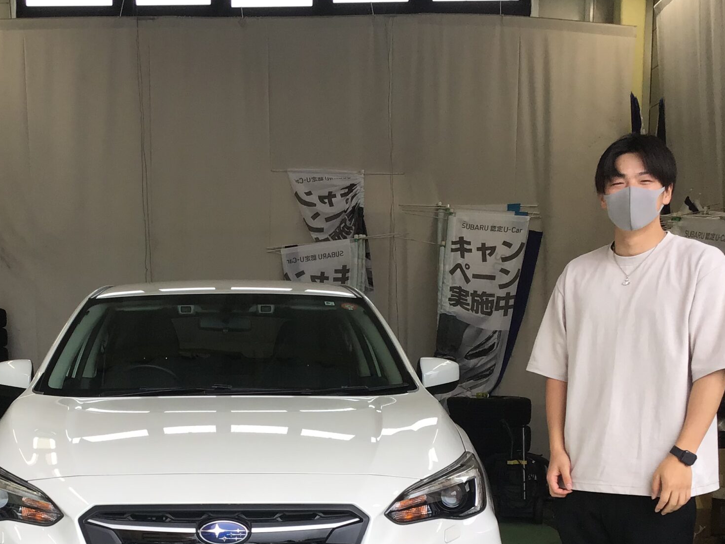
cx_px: 225
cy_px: 460
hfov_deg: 35.1
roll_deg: +0.5
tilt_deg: -5.8
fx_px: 1131
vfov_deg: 26.4
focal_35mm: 54
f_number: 2.4
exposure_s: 1/120
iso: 32
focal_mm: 3.3
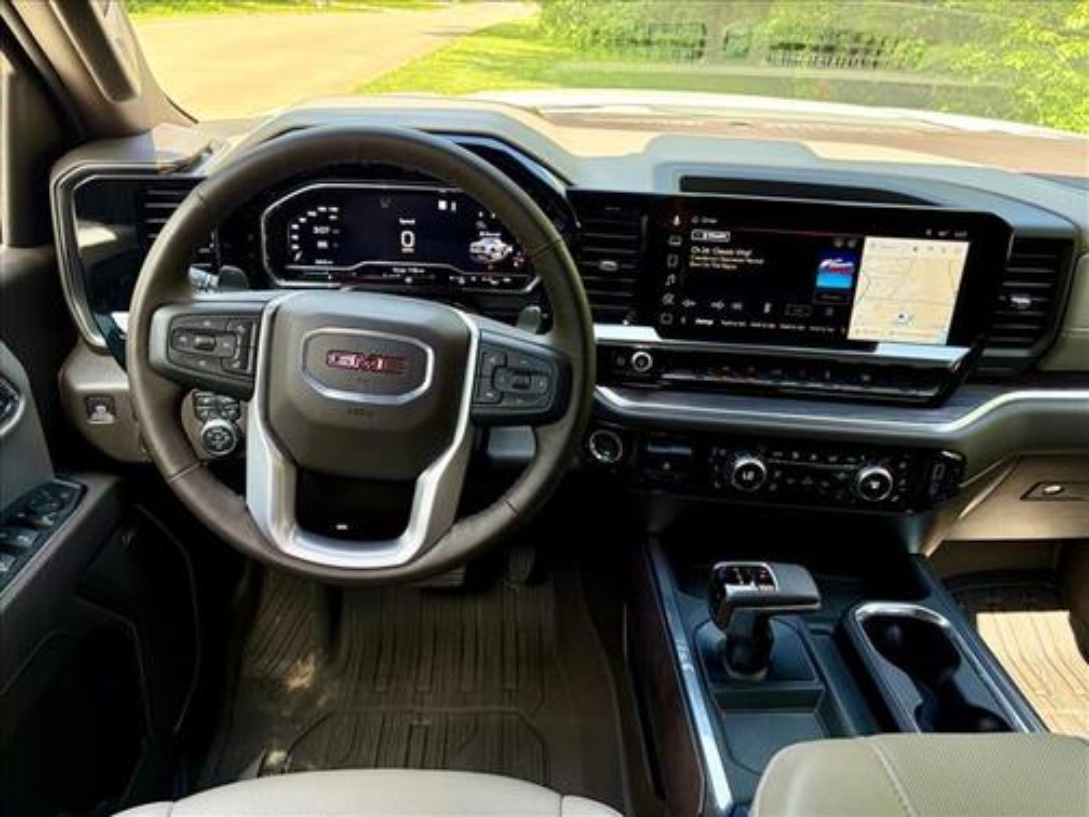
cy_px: 408
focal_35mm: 26
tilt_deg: -26.4
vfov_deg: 53.1
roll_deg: -2.9
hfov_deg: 67.3
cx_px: 544
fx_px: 818
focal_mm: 5.96
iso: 125
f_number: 1.6
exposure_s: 1/160
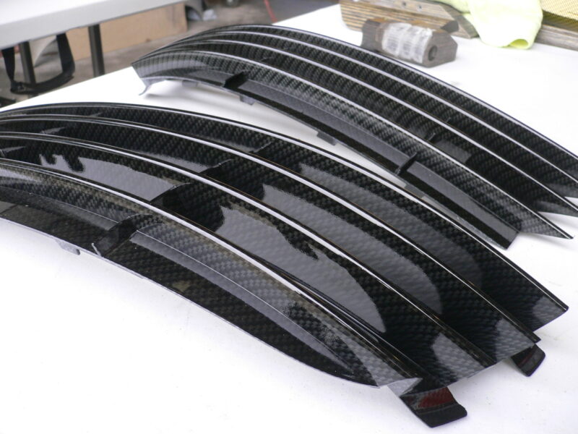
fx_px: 584
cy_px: 217
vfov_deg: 40.7
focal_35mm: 35
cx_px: 289
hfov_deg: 52.6
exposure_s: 1/40
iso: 100
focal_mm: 5.8
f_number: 2.8
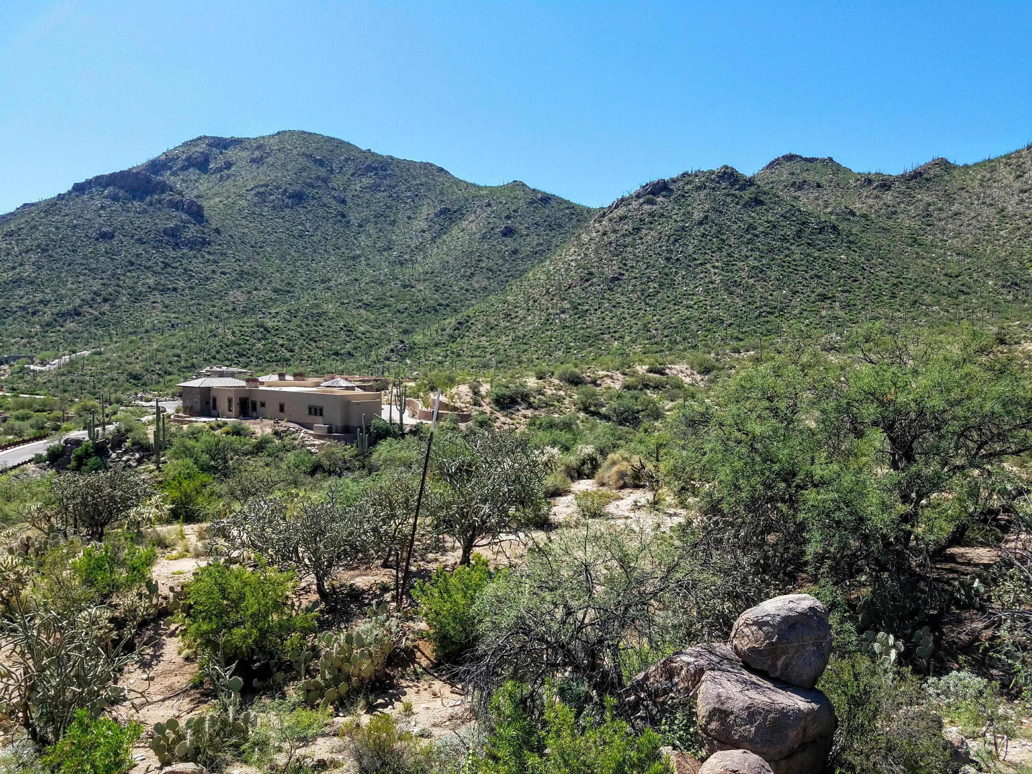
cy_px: 387
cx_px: 516
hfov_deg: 67.3
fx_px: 775
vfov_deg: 53.1
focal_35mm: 26
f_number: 1.7
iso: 50
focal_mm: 4.2
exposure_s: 1/1856
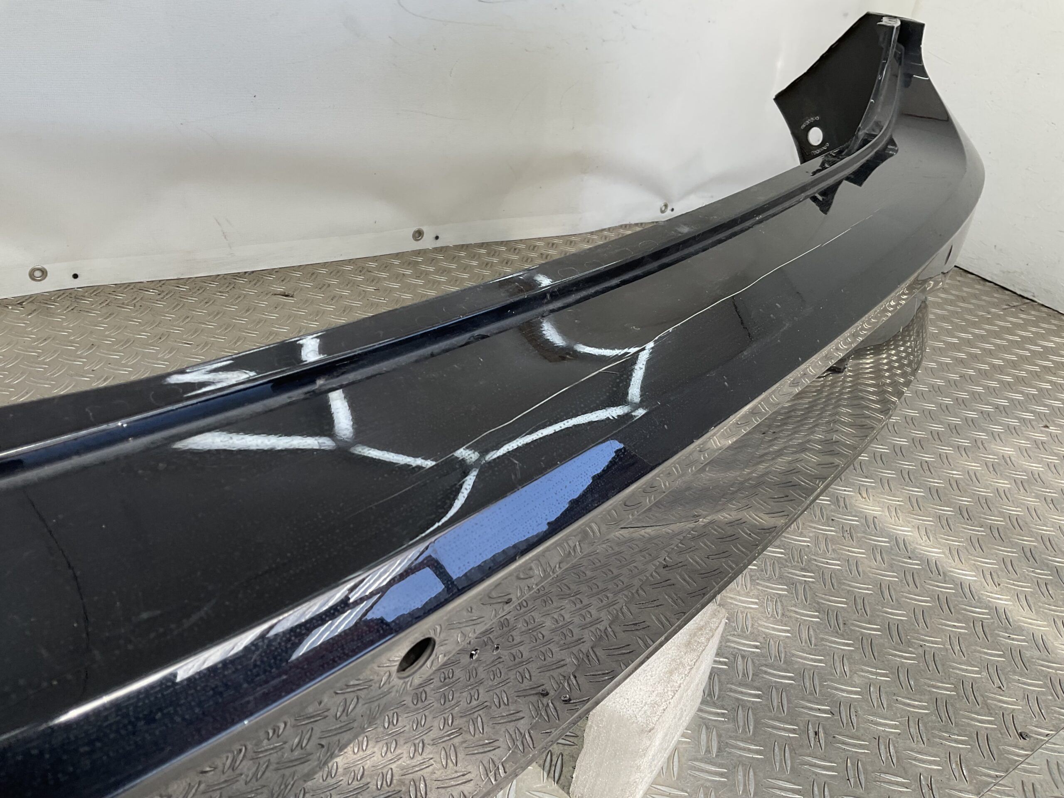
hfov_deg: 61.7
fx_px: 891
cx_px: 532
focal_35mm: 29
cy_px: 399
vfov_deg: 48.2
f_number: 1.8
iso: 16
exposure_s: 1/165
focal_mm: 3
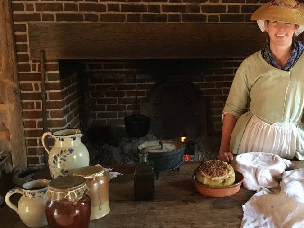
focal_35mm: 44
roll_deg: +0.0
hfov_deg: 41.7
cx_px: 228
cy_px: 102
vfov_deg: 32.8
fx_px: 386
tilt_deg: -10.0
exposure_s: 1/30
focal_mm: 4.15
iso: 200
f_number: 2.2
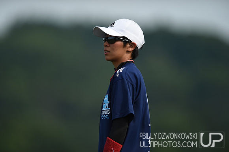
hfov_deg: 5.2
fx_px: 2541
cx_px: 114
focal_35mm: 400
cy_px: 76
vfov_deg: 3.4
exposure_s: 1/1600
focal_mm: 400
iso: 100
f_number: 2.8
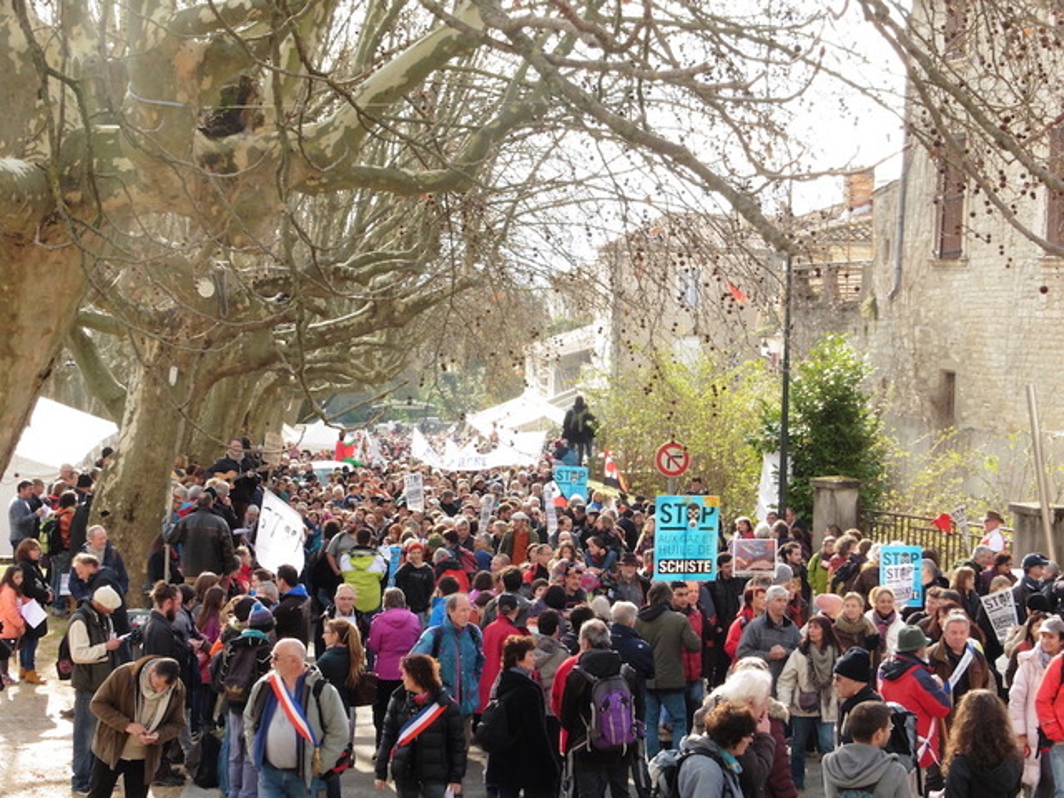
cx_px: 532
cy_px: 399
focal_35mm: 85
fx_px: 2613
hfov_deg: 23.0
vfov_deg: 17.4
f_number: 5.2
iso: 160
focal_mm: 15.1
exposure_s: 1/100
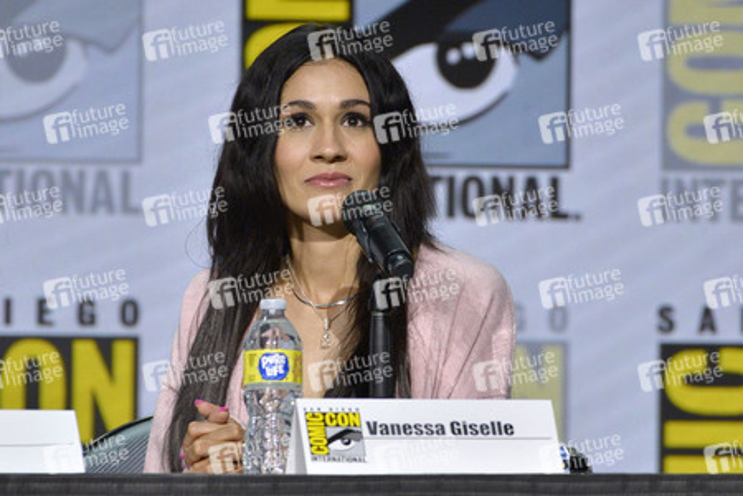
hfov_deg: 4.1
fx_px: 10319
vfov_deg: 2.7
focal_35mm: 500
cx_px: 372
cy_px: 248
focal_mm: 500
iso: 1600
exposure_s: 1/250
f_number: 6.3
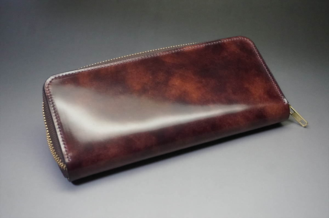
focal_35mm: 46
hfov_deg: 42.4
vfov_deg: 28.8
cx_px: 164
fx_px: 424
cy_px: 109
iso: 2500
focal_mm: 31
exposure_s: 1/160
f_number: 5
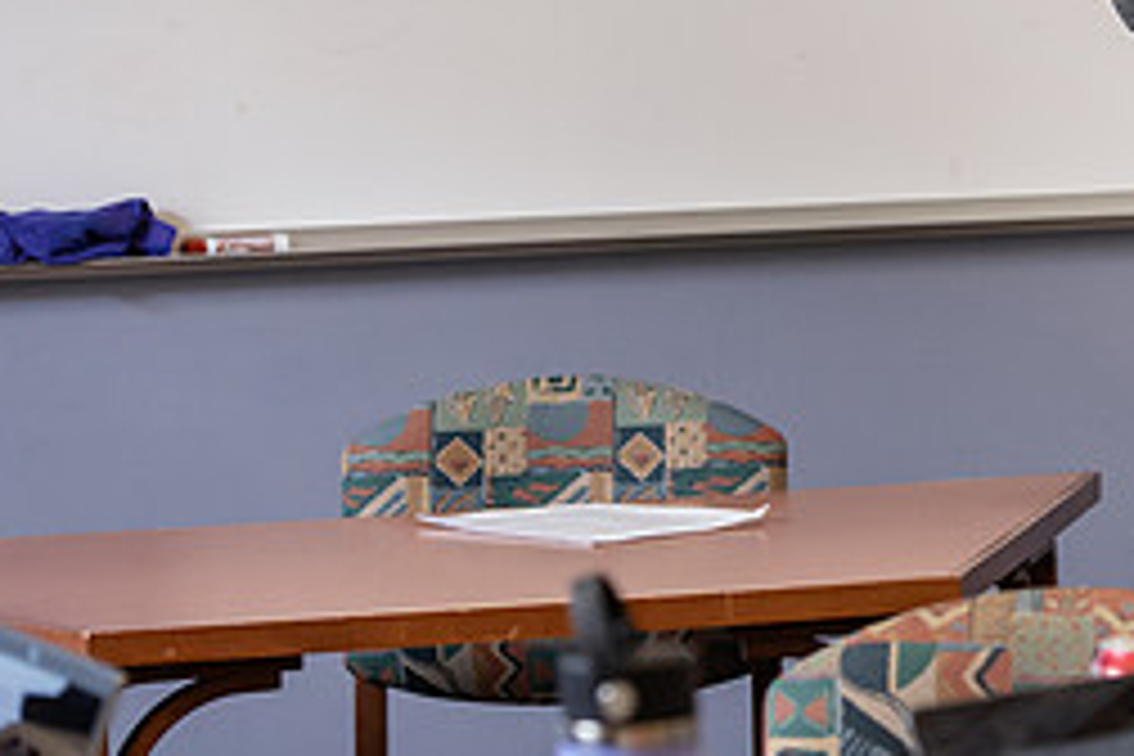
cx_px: 1246
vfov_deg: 6.9
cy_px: 56
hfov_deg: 10.3
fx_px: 6237
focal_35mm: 198
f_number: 4
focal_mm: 86
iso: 1000
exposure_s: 1/200
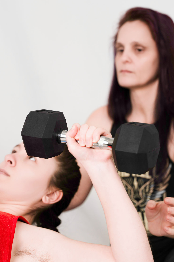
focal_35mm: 59
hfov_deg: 22.9
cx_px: 87
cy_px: 131
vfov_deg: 33.8
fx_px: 429
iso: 100
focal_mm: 59.2
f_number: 2.8
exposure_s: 1/200
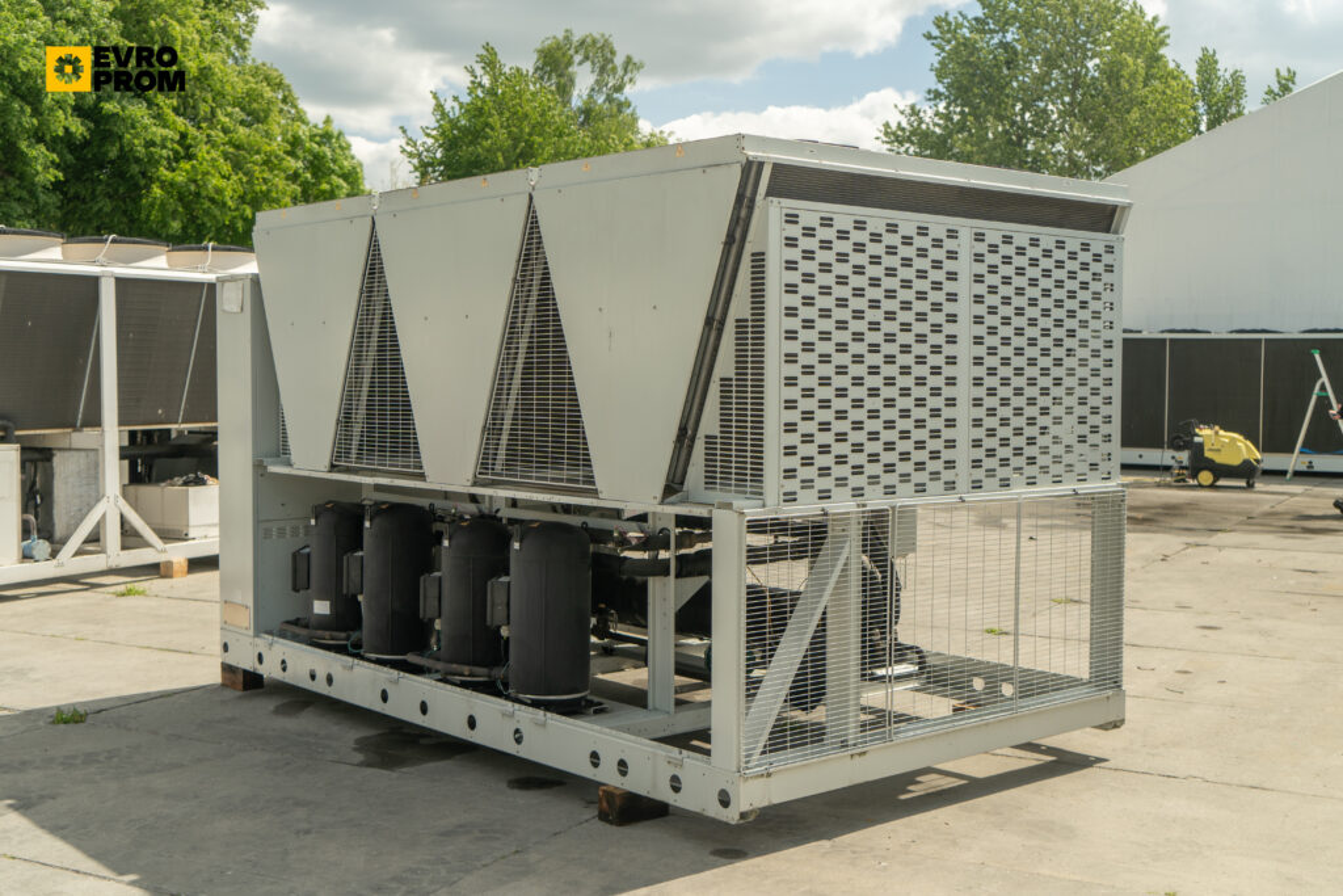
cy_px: 448
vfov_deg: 34.2
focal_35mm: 39
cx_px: 672
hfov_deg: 49.5
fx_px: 1455
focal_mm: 39
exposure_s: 1/500
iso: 100
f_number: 4
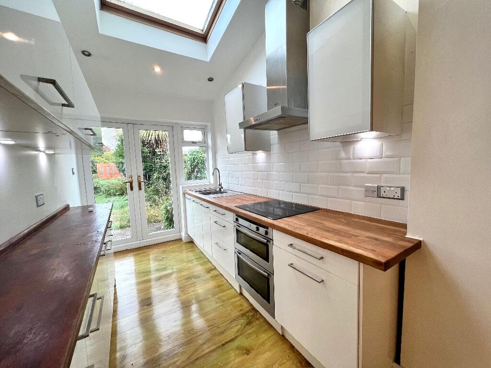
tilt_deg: -5.9
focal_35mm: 13
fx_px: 184
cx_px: 246
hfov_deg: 106.2
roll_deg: +2.3
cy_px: 184
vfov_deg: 89.9
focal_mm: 1.57
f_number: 1.8
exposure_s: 1/100
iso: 125
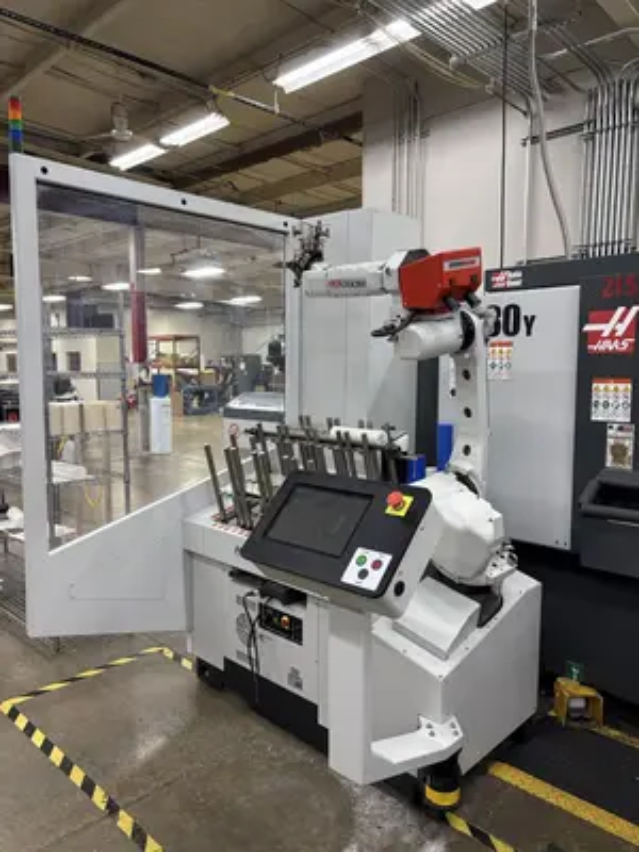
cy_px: 426
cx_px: 320
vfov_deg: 67.3
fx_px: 640
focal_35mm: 26
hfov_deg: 53.1
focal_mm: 6
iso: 160
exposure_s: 1/120
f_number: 1.6
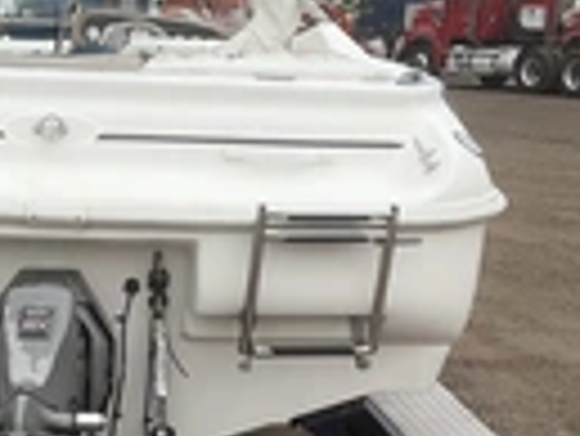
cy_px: 297
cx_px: 63
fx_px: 1509
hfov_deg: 21.3
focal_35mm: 90
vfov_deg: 16.4
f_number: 1.8
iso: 25
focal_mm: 3
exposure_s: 1/1984
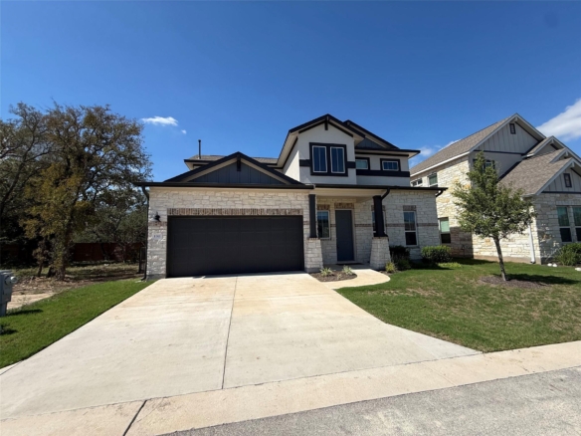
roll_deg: +2.1
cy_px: 218
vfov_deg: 85.7
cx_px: 290
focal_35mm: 14
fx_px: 235
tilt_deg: +2.5
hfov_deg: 102.1
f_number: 2.2
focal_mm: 2.22
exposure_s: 1/2320
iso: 50
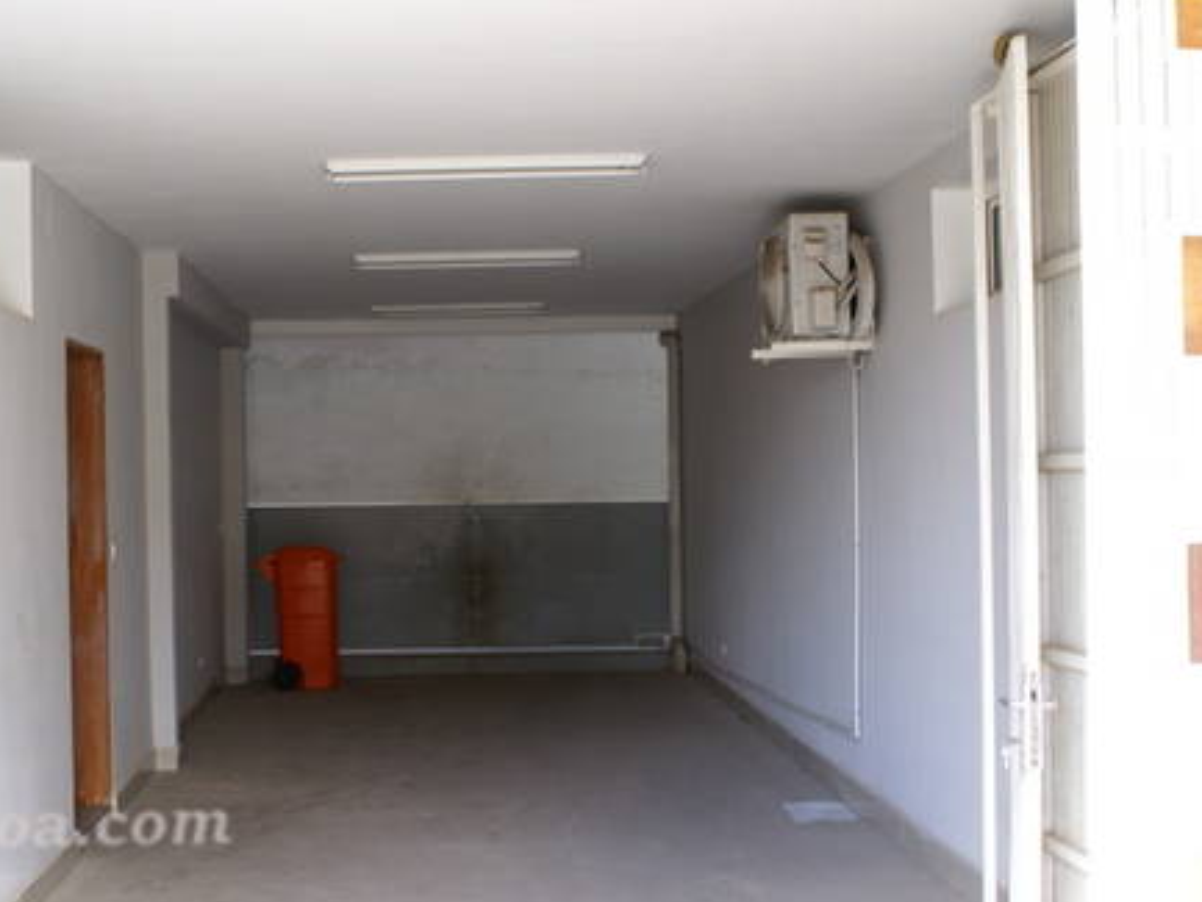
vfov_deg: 30.3
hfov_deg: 39.5
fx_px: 1667
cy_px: 483
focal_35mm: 48
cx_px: 494
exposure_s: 1/60
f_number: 4
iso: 100
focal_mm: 24
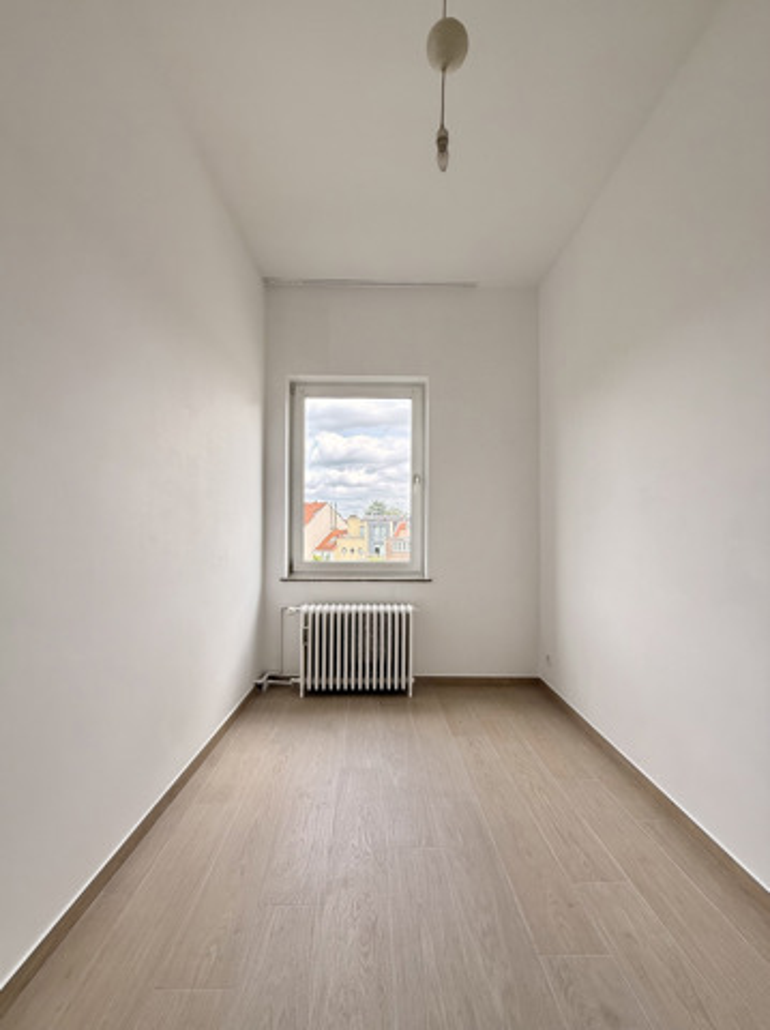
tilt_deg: +2.1
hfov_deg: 85.6
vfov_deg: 102.1
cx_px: 385
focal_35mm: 14
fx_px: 416
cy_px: 515
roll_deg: -0.5
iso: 64
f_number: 2.2
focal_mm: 2.22
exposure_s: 1/167
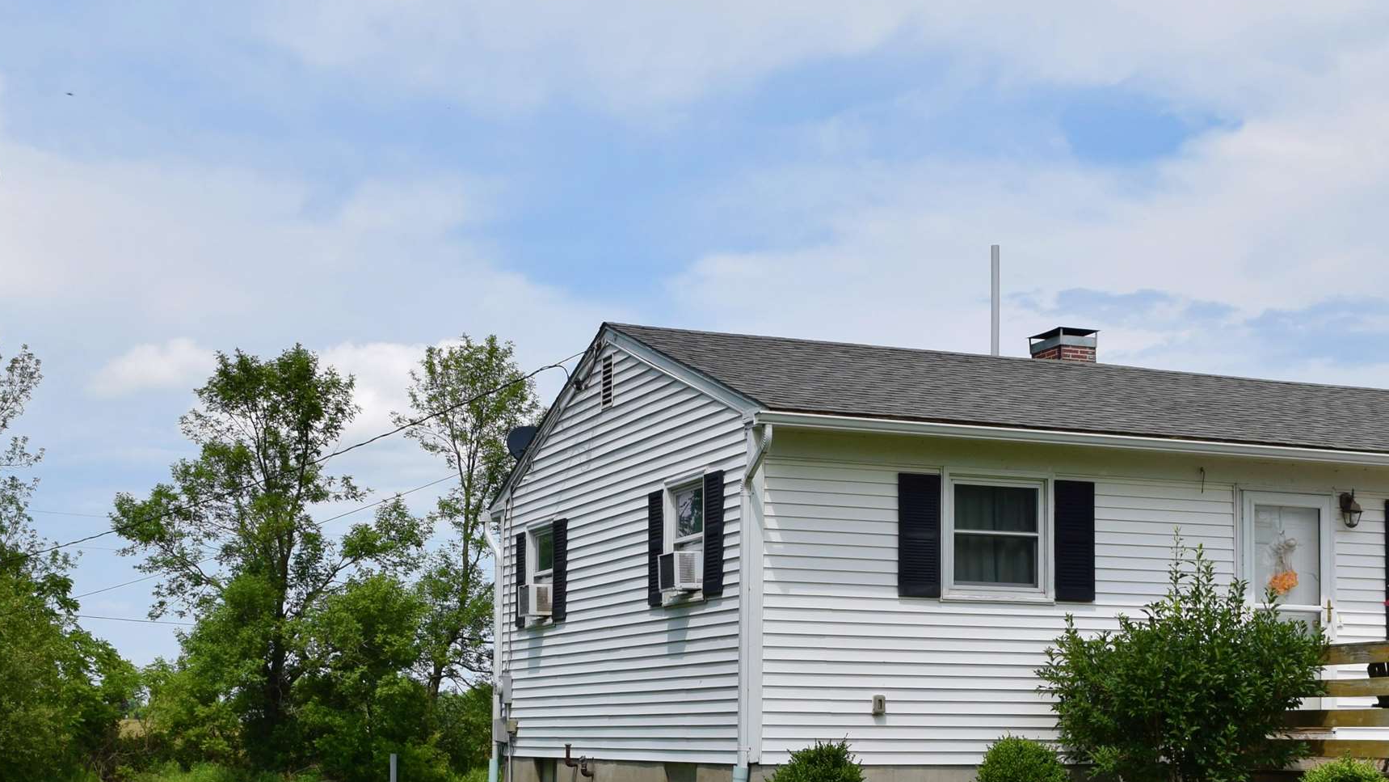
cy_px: 620
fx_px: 2171
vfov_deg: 20.2
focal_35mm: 59
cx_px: 756
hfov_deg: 35.5
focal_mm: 21
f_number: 6.3
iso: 200
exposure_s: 1/1250
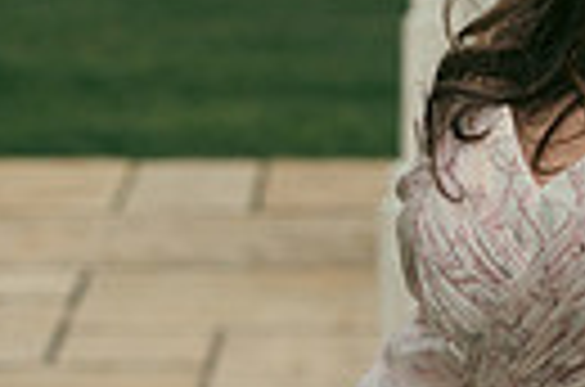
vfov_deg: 4.8
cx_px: 778
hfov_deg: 7.2
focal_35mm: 282
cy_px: 88
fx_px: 4571
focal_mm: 63
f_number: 3.5
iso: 800
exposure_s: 1/200
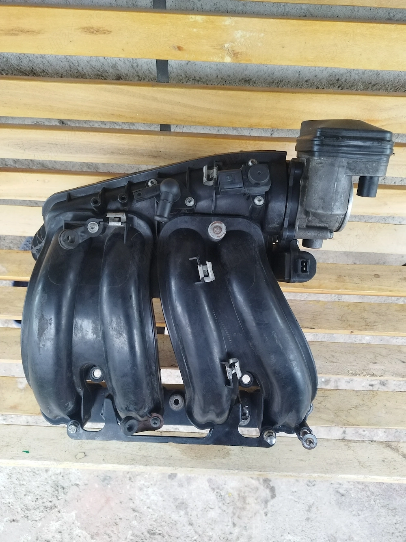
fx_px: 407
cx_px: 203
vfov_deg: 67.3
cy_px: 271
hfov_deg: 53.0
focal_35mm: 26
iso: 828
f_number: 1.8
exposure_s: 1/33.3
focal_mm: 6.24
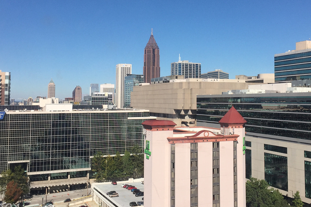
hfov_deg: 44.4
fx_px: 380
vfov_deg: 30.4
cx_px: 176
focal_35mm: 44
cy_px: 77
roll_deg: +0.0
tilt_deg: +2.7
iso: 32
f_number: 2.2
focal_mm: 4.15
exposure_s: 1/1647
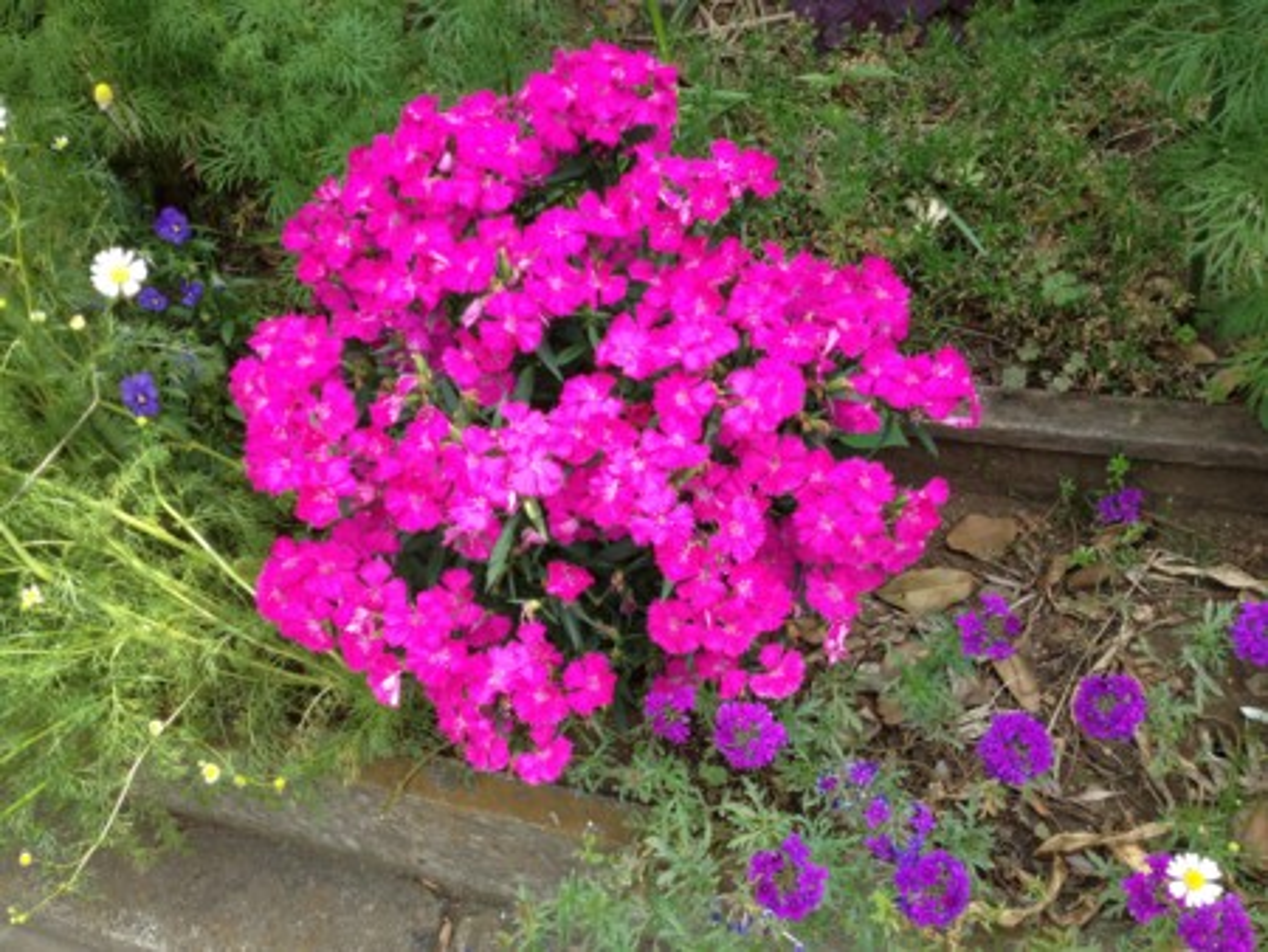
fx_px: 1283
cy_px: 476
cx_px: 634
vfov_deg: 40.7
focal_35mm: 35
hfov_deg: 52.6
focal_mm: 4.28
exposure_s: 1/215
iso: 64
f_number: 2.4
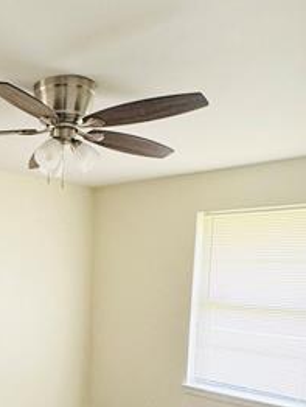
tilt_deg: -15.2
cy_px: 334
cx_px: 20
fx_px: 482
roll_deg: -1.7
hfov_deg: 33.0
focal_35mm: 41
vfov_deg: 43.3
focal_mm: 2.22
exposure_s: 1/60
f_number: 2.2
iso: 200
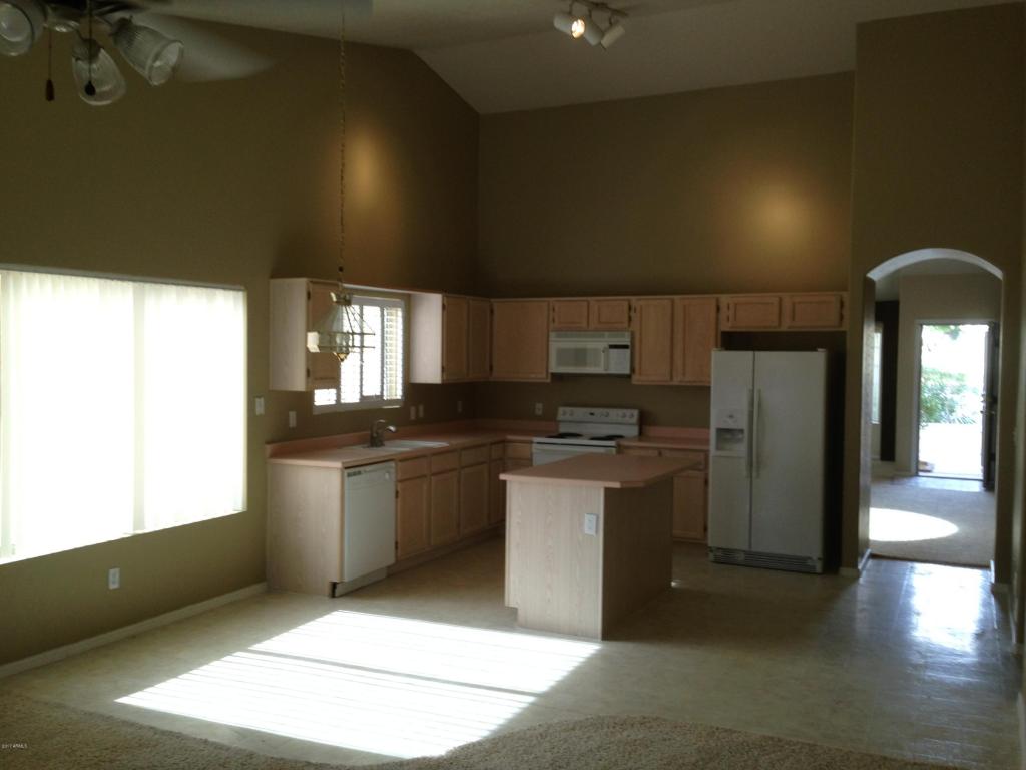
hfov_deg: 55.4
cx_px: 513
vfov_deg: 42.9
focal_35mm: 33
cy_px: 385
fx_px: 978
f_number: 2.4
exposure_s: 1/60
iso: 64
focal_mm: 4.13
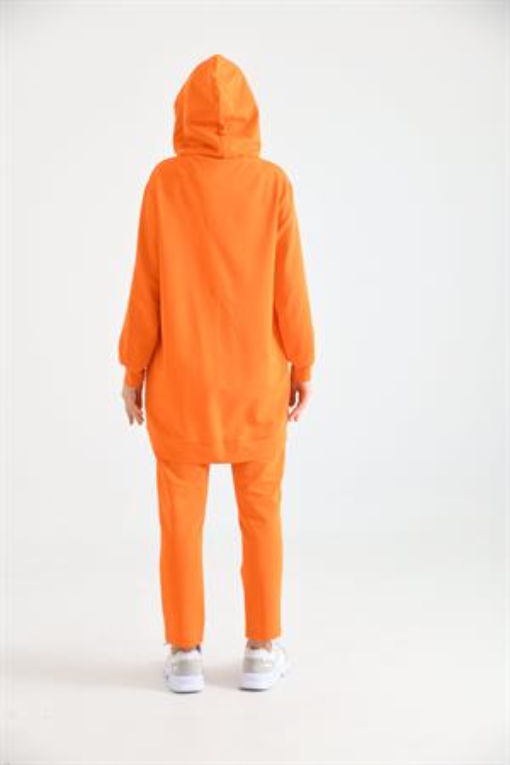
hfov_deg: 24.2
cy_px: 382
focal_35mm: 56
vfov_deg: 35.6
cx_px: 255
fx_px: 1190
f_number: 5.6
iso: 100
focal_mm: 56
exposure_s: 1/125
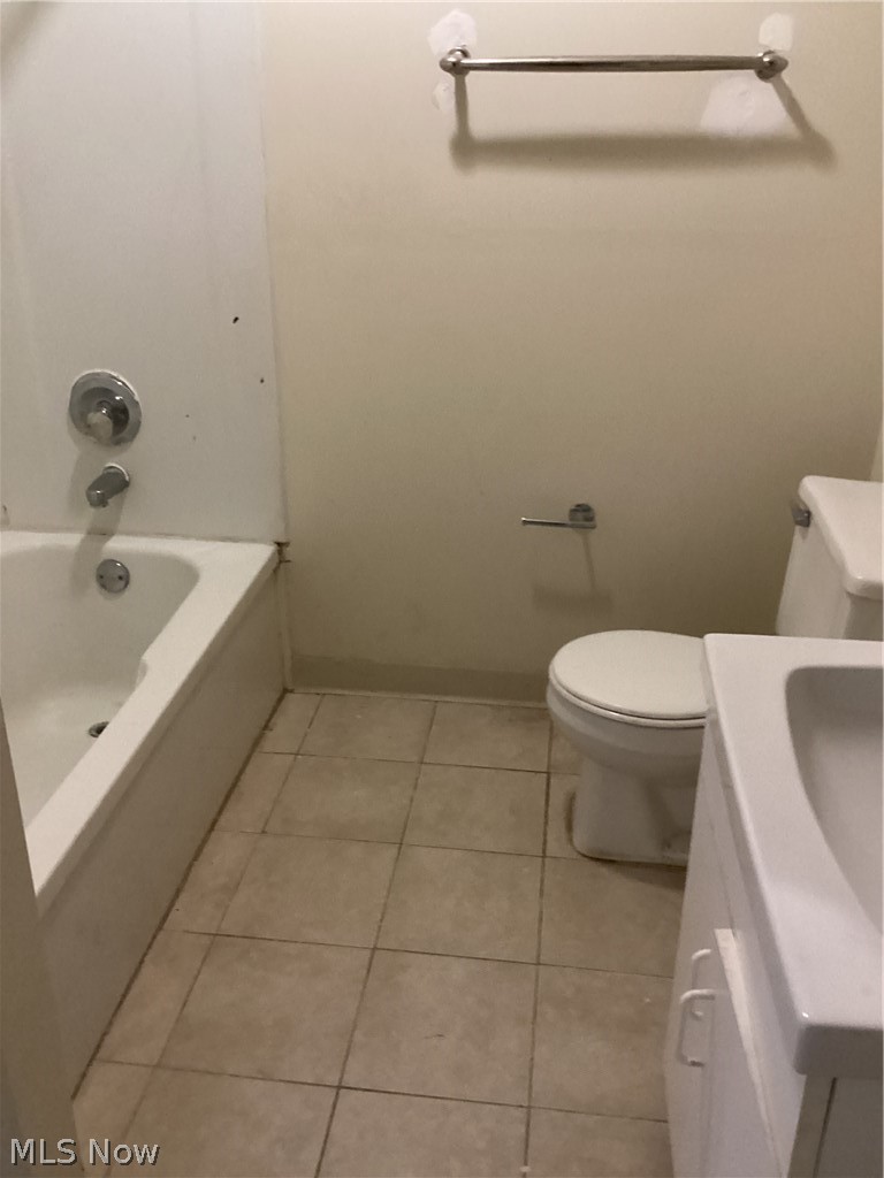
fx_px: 1056
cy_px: 589
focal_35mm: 31
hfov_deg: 45.4
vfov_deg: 58.4
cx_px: 442
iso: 500
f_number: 2.4
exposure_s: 1/25
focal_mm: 3.3
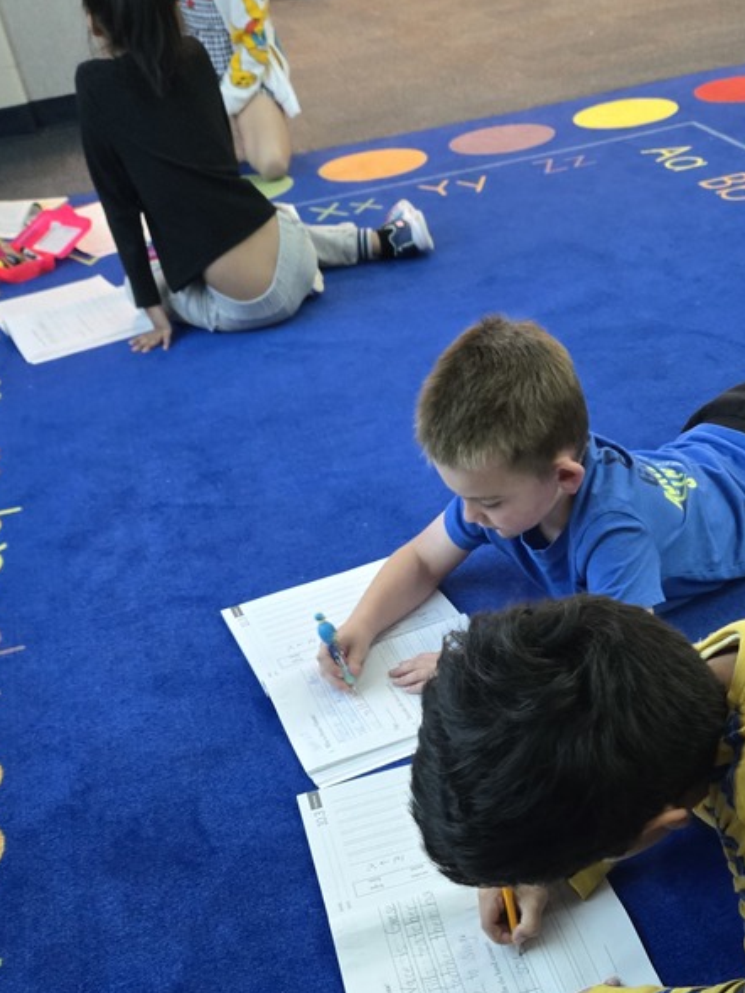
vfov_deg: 44.1
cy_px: 819
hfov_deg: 35.5
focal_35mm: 40
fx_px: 1147
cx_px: 519
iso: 800
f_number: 1.8
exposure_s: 1/60
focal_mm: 5.4
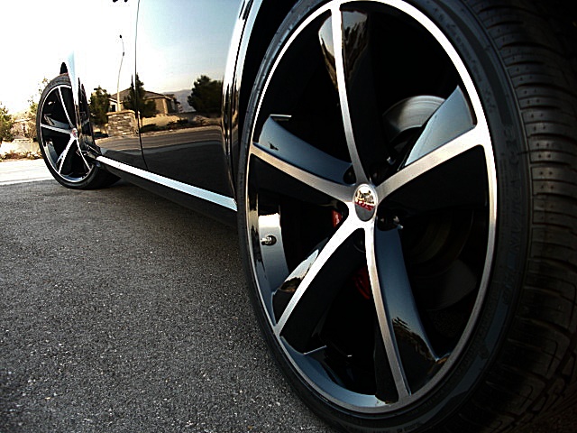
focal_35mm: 36
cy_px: 216
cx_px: 288
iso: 100
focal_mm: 6.3
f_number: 2.8
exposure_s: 1/100
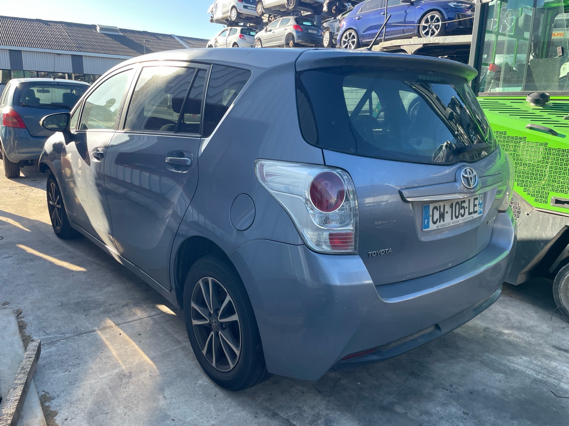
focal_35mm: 26
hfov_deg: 67.3
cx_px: 284
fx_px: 427
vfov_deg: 53.1
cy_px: 213
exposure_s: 1/389
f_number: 1.6
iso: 32
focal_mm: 4.2
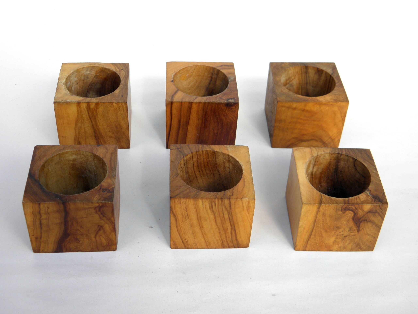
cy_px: 157
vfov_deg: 30.9
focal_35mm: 47
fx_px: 568
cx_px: 209
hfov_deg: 40.4
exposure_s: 1/250
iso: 100
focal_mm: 8.6
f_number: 3.9
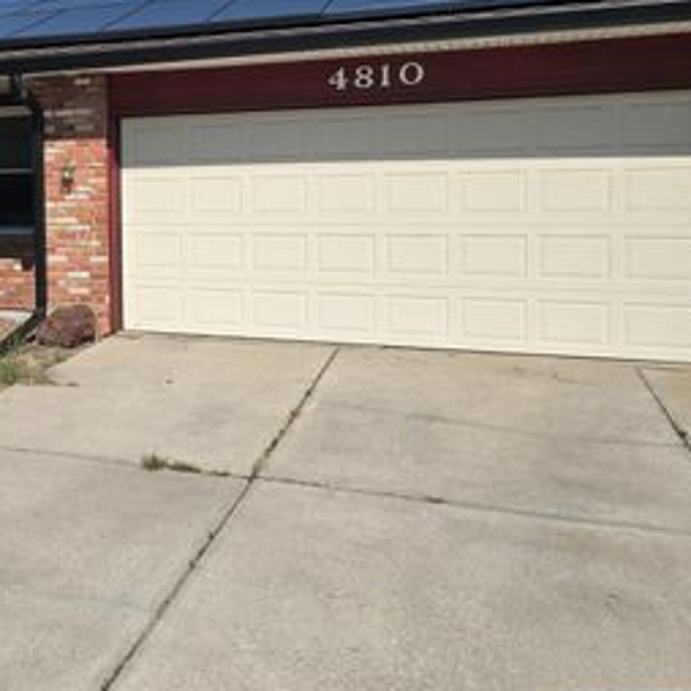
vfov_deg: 41.2
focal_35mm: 40
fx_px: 903
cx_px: 41
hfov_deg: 38.3
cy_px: 222
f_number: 1.7
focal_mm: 6.3
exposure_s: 1/1252
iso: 12
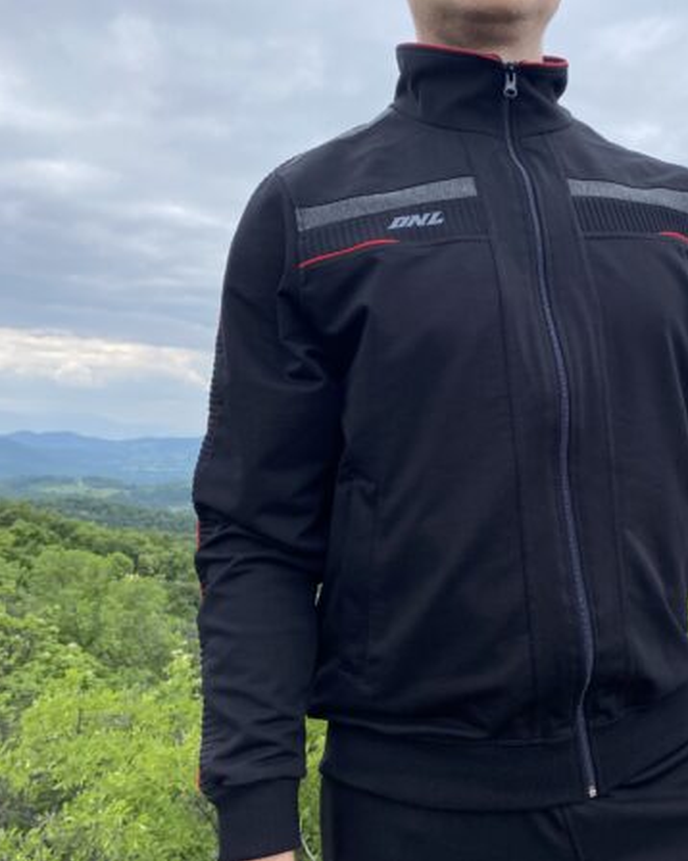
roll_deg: -0.6
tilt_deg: -1.2
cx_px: 530
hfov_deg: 41.8
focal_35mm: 34
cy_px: 430
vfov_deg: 52.9
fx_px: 866
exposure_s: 1/1245
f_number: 1.8
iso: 32
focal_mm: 4.25
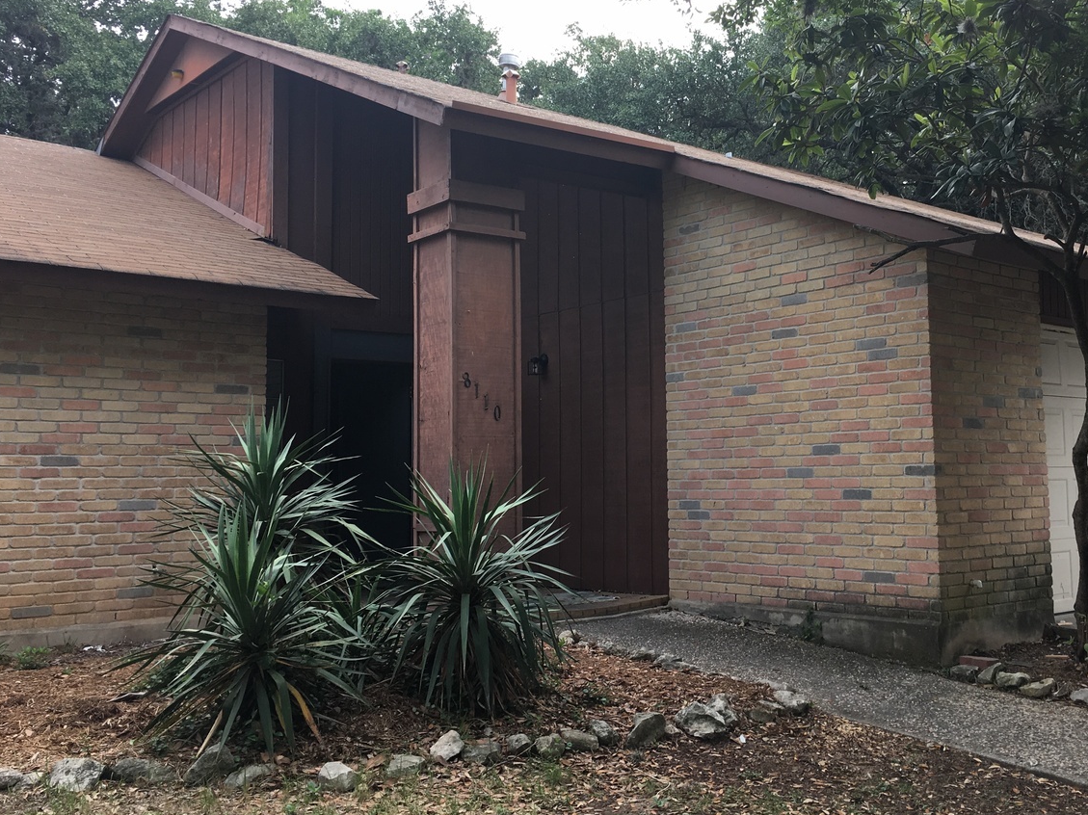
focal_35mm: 37
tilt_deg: +5.0
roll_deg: +0.8
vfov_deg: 38.6
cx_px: 676
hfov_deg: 49.7
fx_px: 1163
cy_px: 372
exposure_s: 1/120
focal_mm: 4.15
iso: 25
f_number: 2.2
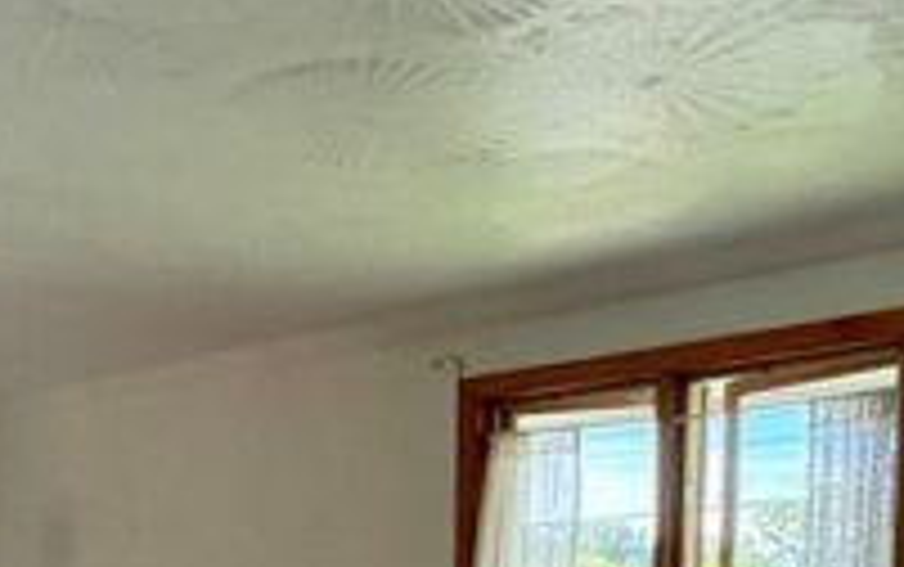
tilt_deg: -6.0
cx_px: 445
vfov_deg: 19.7
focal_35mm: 59
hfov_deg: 34.5
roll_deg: -1.1
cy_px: 796
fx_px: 1455
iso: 200
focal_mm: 2.22
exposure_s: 1/120
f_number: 2.2
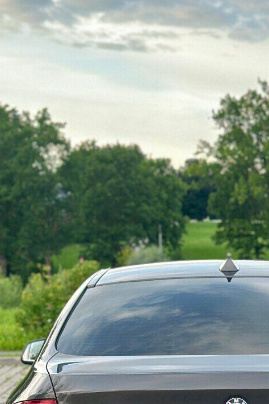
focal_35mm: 137
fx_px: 1535
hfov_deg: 10.0
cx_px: 251
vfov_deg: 14.9
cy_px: 316
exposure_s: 1/350
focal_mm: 6.86
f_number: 1.78
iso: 80
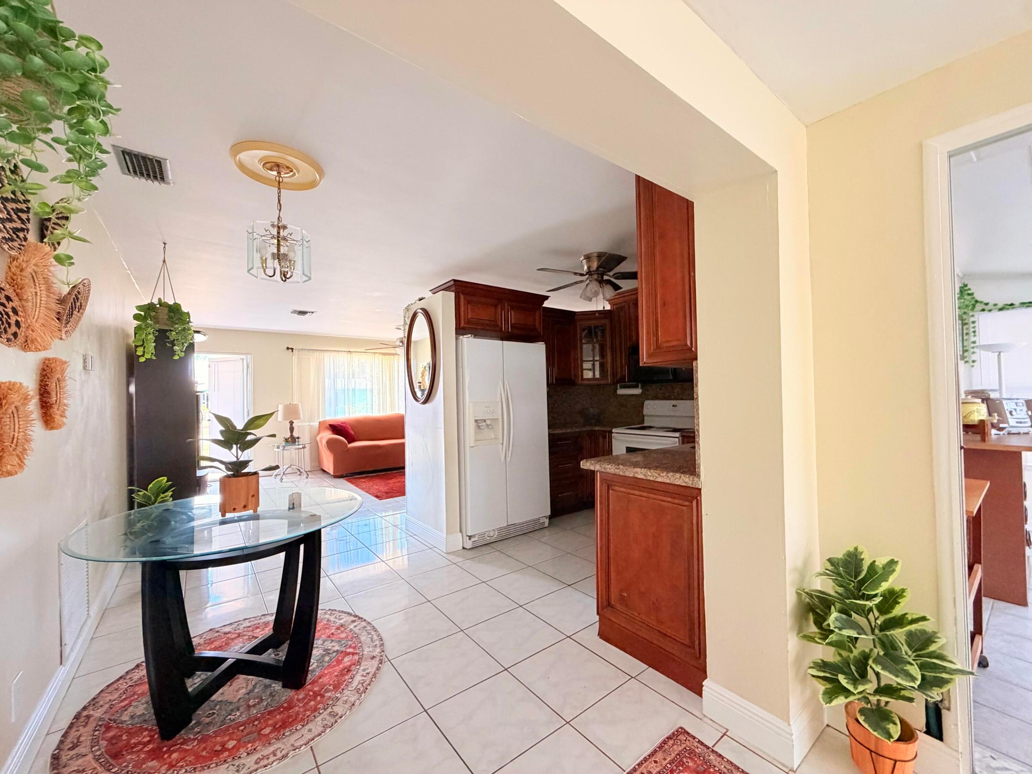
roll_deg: +0.4
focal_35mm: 14
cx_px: 516
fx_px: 417
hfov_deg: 102.1
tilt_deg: +2.1
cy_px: 387
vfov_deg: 85.7
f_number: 2.2
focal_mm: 2.22
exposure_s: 1/110
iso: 320
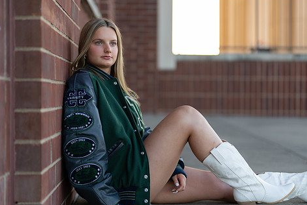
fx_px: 580
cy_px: 115
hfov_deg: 29.6
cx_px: 153
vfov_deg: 20.0
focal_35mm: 68
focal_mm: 50
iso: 100
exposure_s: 1/640
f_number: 1.2
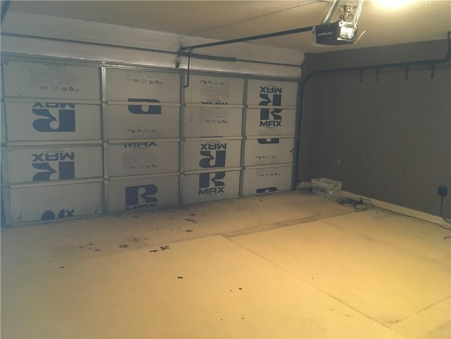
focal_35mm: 29
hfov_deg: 61.7
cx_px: 226
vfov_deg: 48.2
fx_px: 378
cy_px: 170
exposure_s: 1/15
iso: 200
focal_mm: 4.15
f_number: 2.2
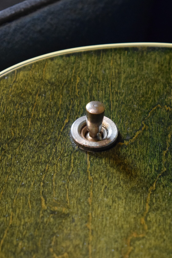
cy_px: 129
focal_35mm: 125
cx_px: 103
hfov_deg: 11.0
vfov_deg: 16.4
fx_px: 894
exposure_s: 1/20
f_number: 5.6
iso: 3200
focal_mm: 55
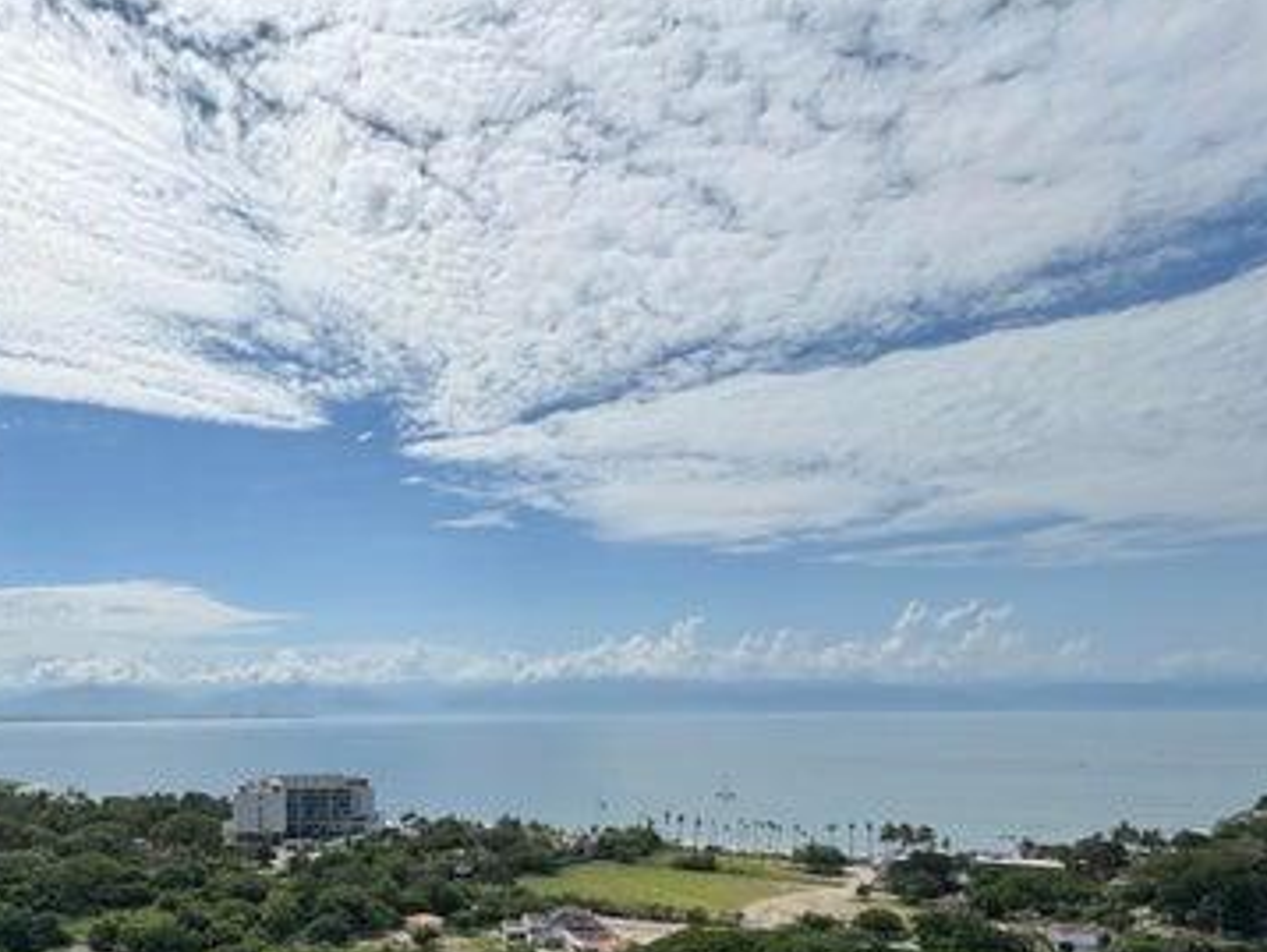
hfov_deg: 63.5
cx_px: 258
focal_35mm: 25
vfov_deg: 51.4
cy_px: 768
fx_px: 916
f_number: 2.2
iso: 40
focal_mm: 2.22
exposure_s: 1/3906
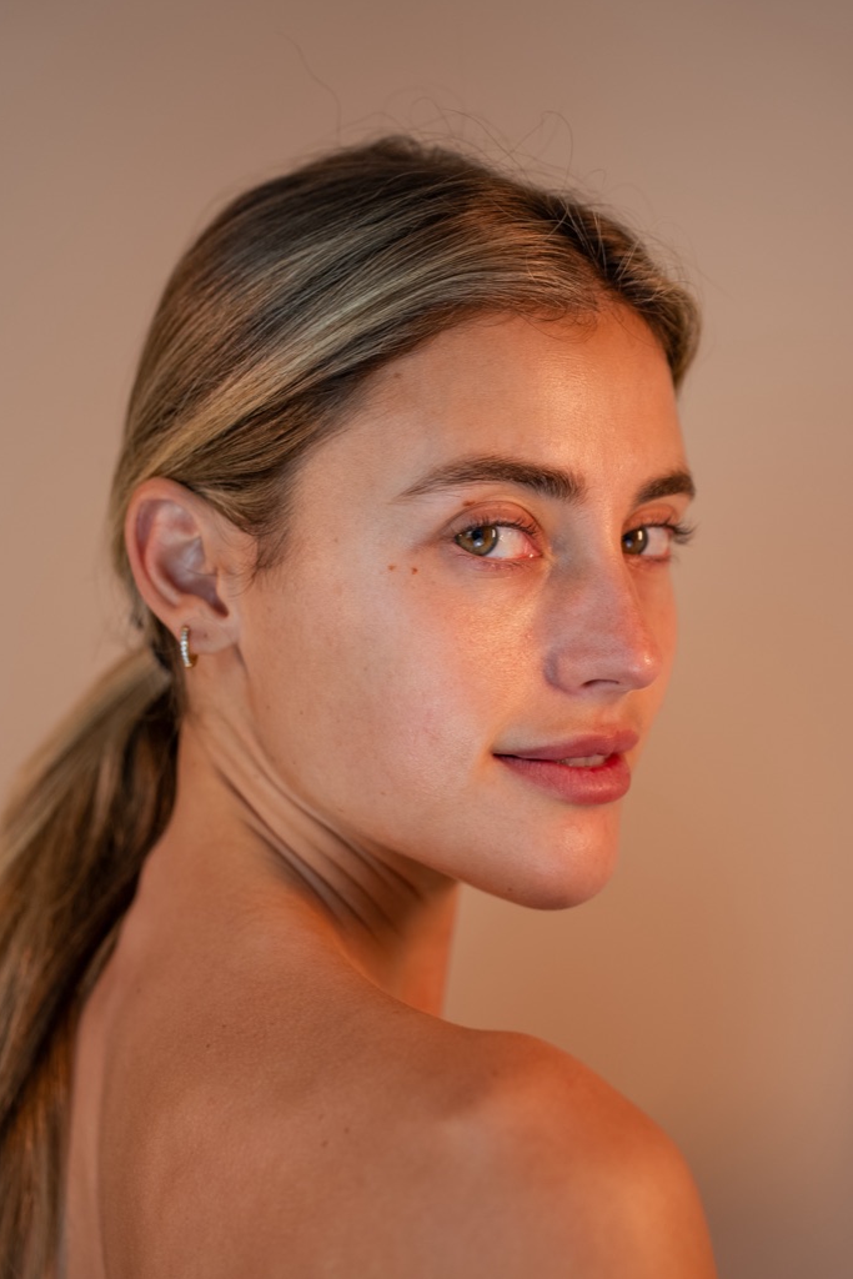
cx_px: 394
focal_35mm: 68
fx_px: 2416
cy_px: 704
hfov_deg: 20.0
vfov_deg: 29.6
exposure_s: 1/100
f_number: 2.8
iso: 250
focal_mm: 58
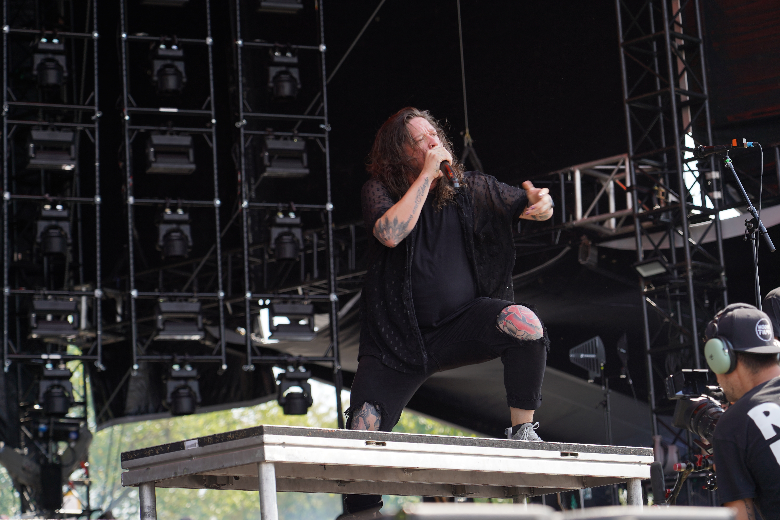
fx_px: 2296
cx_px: 393
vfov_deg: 12.9
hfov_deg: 19.3
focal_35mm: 106
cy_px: 261
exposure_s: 1/200
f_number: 5
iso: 100
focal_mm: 105
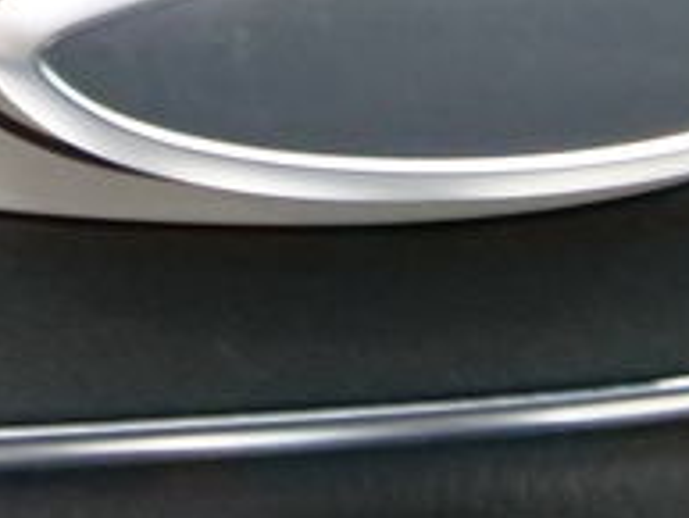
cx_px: 121
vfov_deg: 8.2
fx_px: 3505
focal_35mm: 176
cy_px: -332
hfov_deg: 11.2
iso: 3200
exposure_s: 1/6
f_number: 6.3
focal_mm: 17
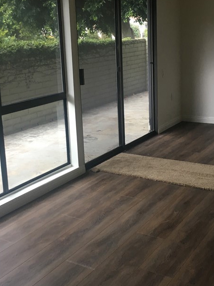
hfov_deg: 29.7
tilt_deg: -12.8
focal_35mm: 49
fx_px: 404
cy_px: 122
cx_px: 99
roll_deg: +2.3
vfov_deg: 38.8
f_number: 2.2
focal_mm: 4.15
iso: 64
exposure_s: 1/30
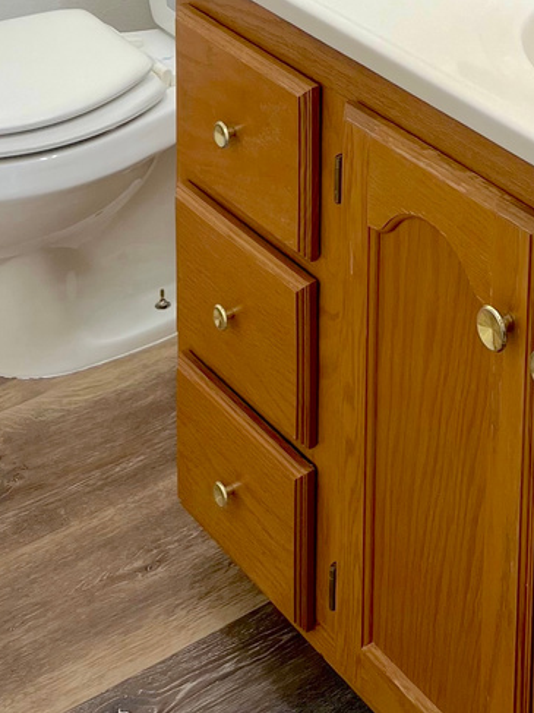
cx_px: 481
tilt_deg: -9.3
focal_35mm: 82
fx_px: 1687
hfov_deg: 17.7
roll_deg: -0.5
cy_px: -376
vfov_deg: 20.3
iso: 40
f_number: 1.5
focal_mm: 5.7
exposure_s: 1/120
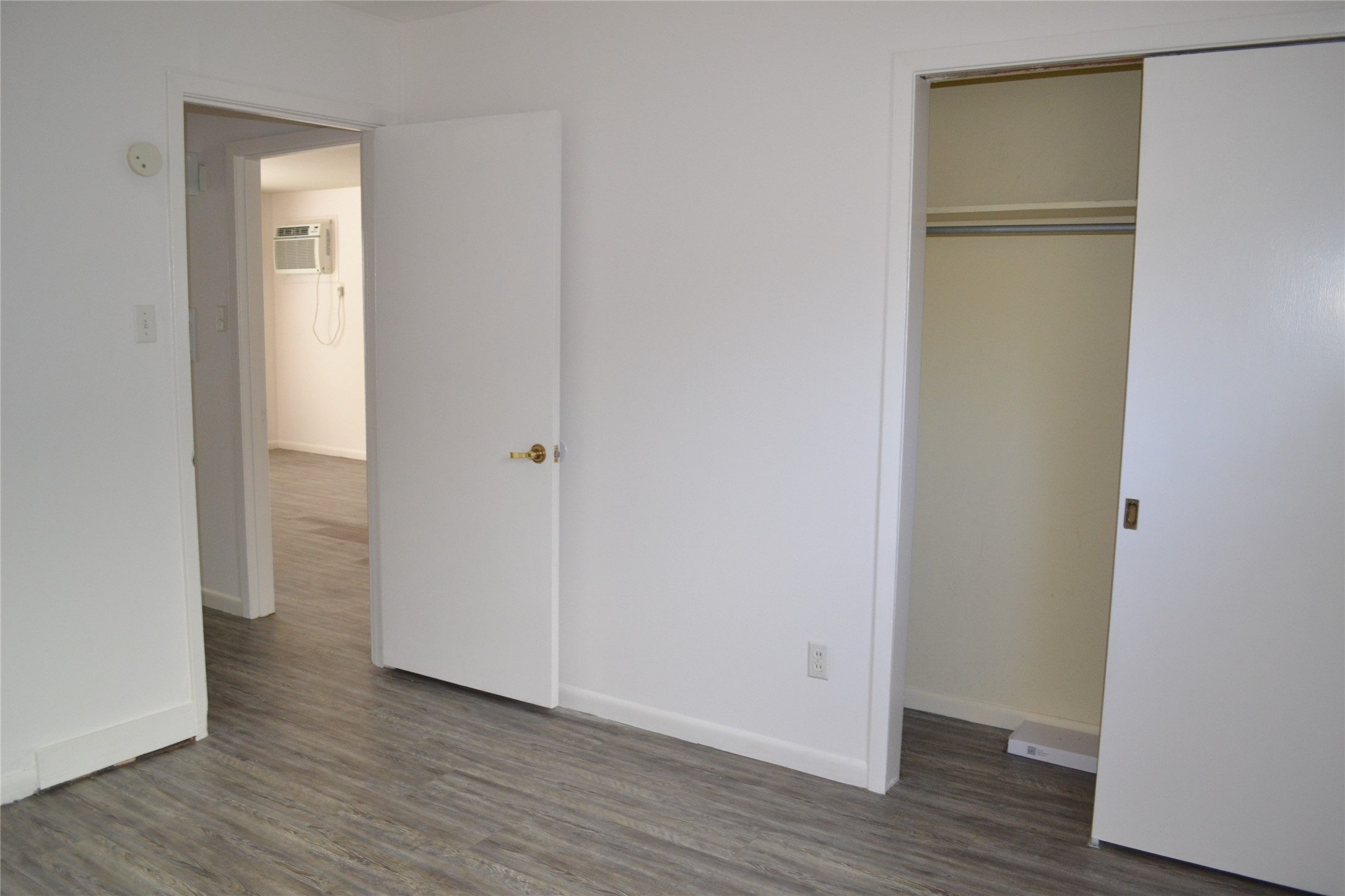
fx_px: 1009
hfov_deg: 67.4
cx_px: 672
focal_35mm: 27
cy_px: 448
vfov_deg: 47.9
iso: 900
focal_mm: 18
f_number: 3.5
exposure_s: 1/60
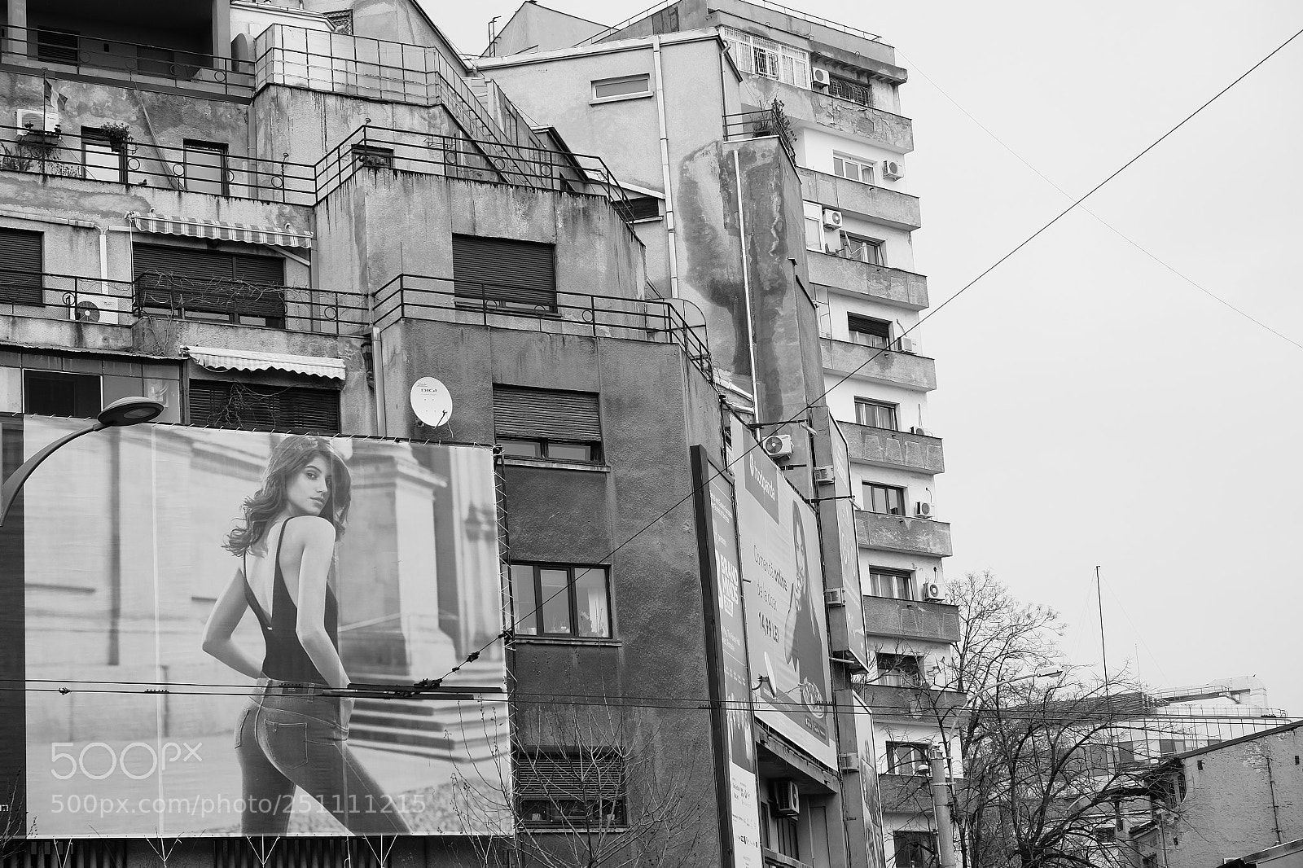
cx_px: 652
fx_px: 2424
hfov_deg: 30.1
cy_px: 434
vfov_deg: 20.3
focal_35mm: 67
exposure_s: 1/600
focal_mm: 44.4
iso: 400
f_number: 5.6
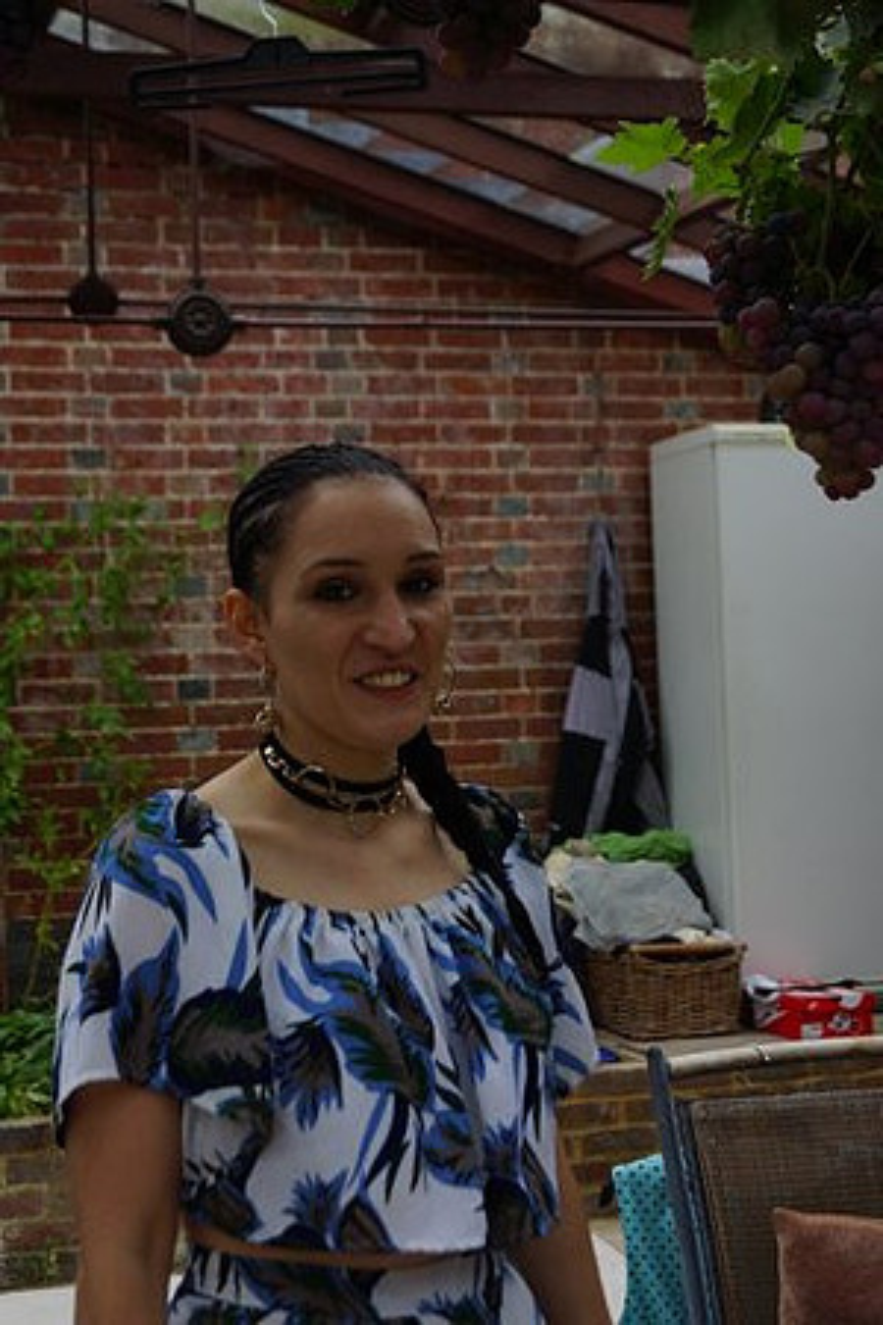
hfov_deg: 22.6
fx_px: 2207
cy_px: 662
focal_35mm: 60
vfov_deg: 33.4
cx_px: 442
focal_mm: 40
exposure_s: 1/200
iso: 100
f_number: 5
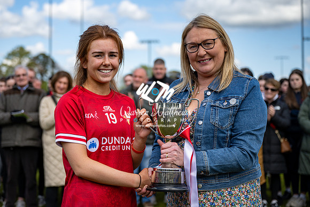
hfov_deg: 31.4
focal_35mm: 64
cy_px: 89
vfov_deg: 21.3
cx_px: 133
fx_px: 551
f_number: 2.8
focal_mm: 55
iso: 100
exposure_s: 1/1600
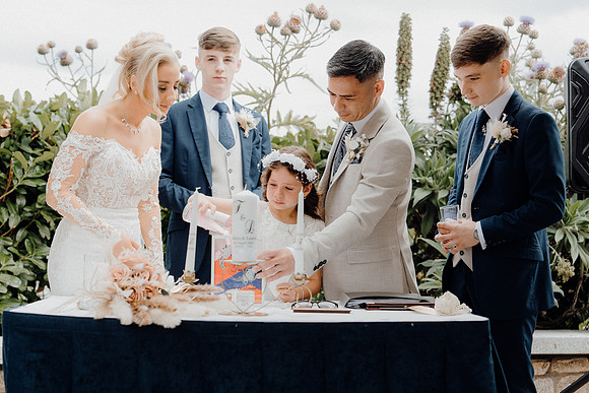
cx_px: 294
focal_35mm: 58
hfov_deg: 34.5
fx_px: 949
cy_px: 196
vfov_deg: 23.4
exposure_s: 1/200
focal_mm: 58
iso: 125
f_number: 3.5
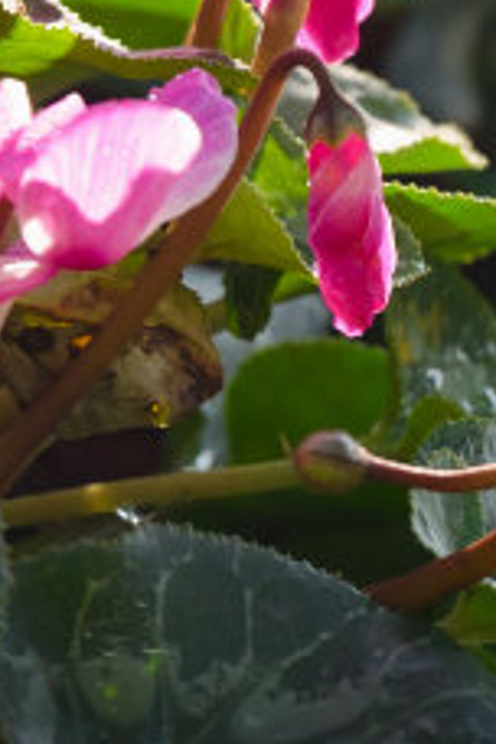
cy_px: -42
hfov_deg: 1.7
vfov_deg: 2.6
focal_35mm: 804
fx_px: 16615
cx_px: 157
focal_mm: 200
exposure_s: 1/250
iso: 200
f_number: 4.8
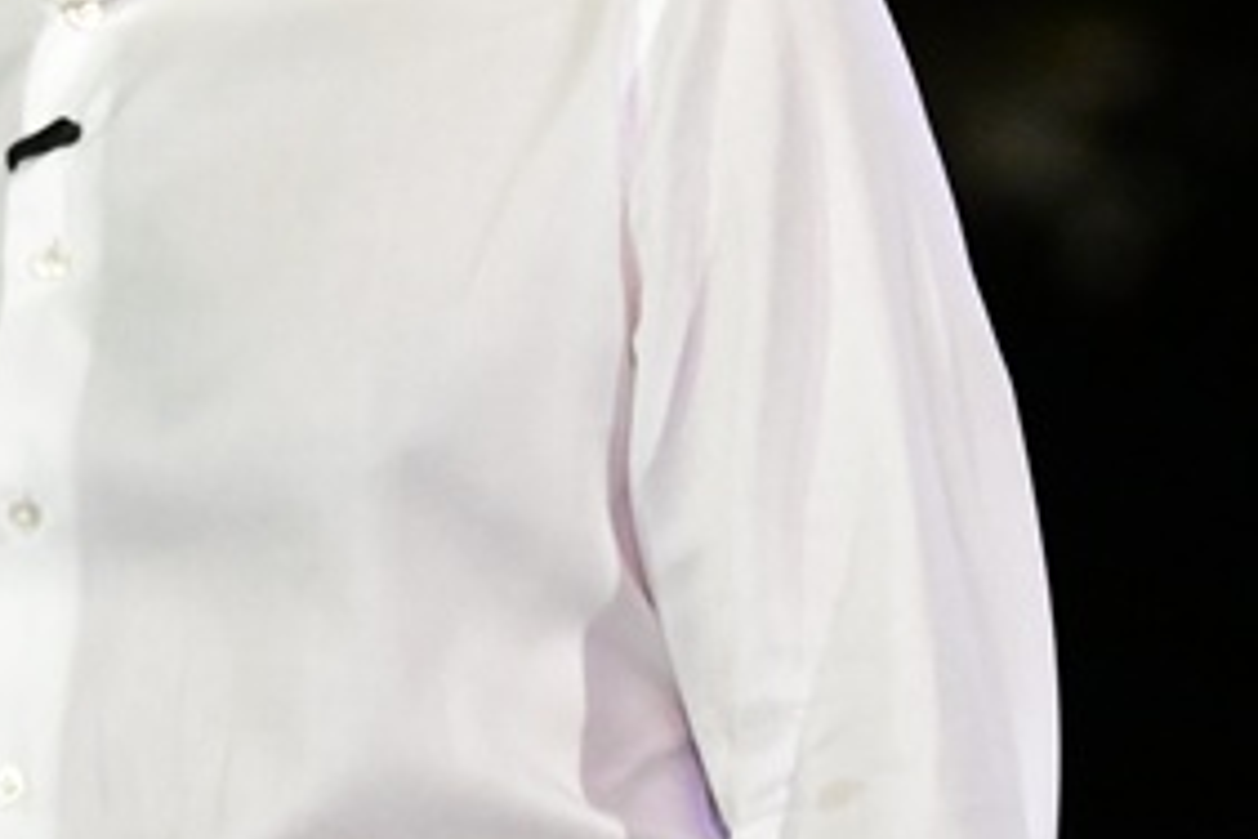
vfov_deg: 1.7
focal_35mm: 805
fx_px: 28128
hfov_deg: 2.6
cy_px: -547
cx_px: -294
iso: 6400
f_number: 4.5
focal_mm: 155
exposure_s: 1/200
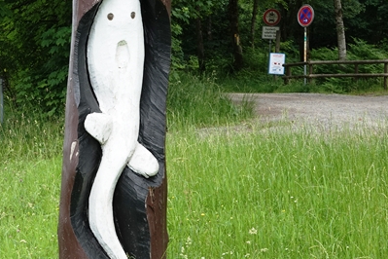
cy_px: 111
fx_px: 744
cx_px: 106
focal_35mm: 69
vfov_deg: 19.7
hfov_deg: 28.9
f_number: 8
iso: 100
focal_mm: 15.73
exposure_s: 1/50
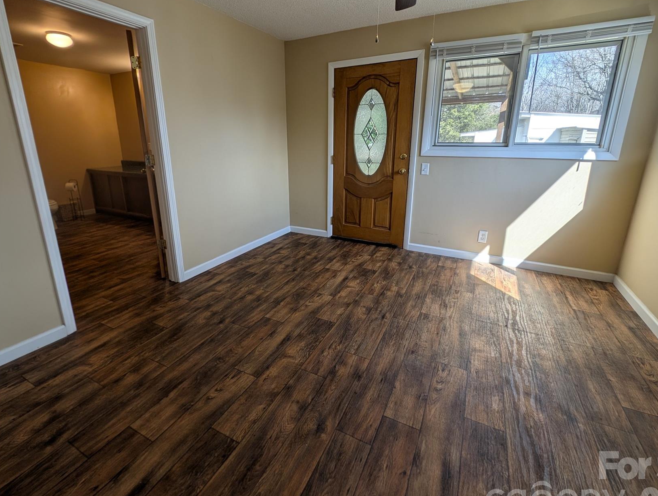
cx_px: 316
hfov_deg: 98.0
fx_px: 286
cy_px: 220
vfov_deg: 81.6
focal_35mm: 15
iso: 43
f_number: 1.95
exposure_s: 1/289
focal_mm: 2.23
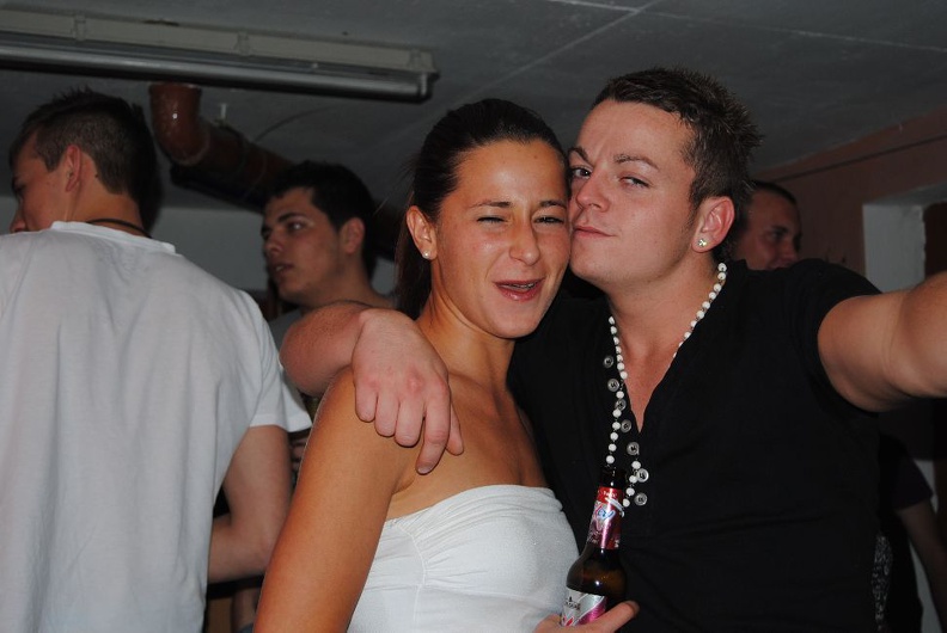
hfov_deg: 29.2
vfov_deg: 19.8
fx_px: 1817
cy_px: 316
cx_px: 474
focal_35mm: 69
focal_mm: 46
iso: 200
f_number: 5.3
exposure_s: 1/60
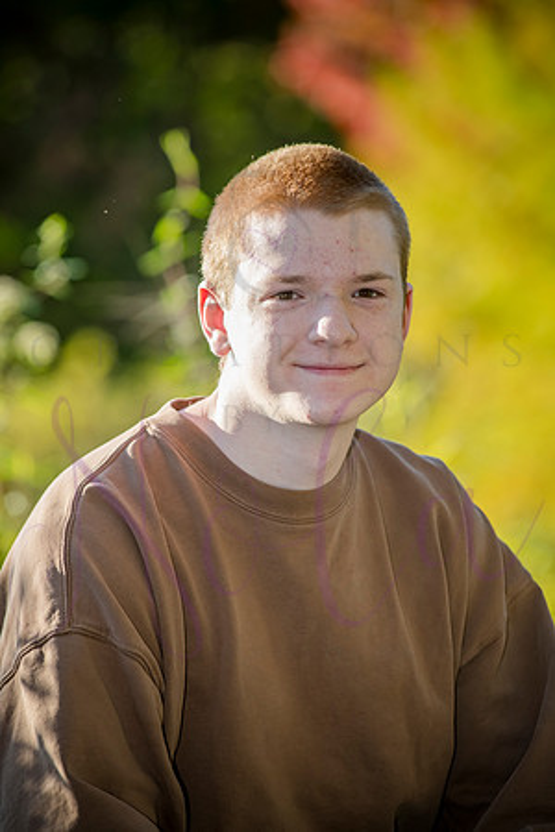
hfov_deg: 8.1
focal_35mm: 170
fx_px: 3931
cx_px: 278
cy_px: 416
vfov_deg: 12.1
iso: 400
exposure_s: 1/800
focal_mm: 170
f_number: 5
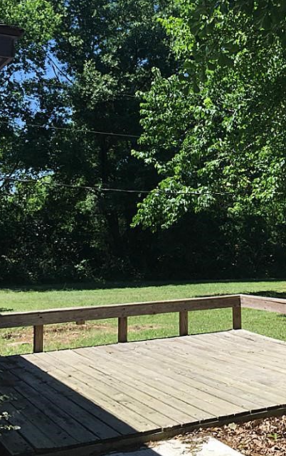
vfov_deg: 41.0
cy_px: 210
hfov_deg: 25.7
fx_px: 610
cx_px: 243
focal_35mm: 49
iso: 32
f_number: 2.2
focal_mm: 4.15
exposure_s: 1/942
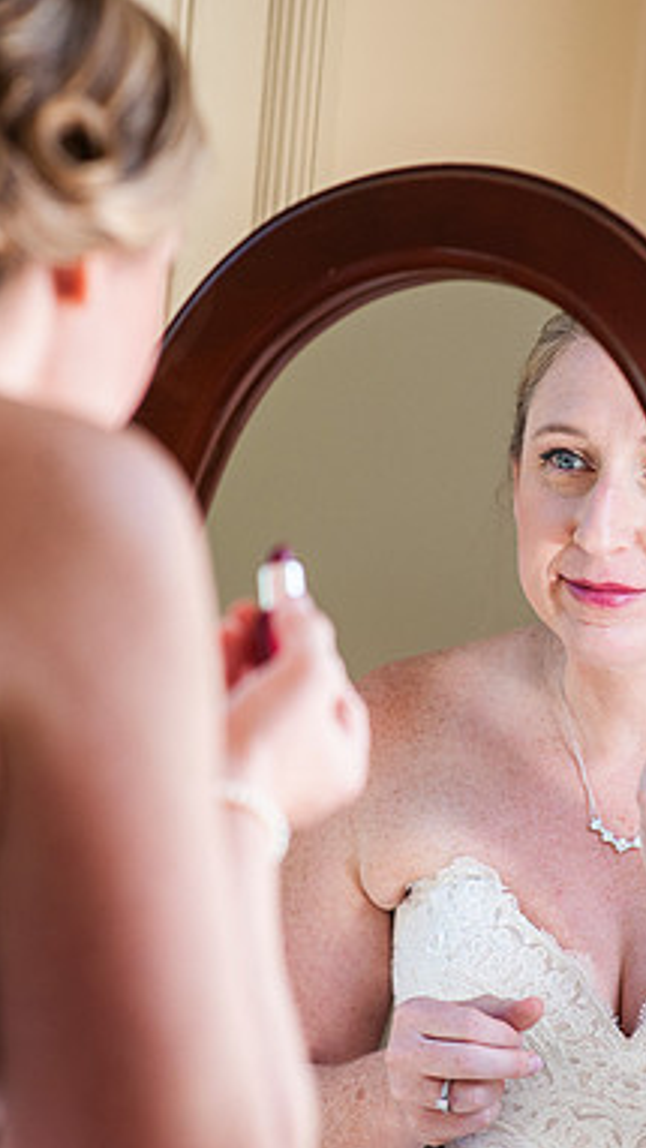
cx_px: 376
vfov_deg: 15.9
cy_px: 577
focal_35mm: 135
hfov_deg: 9.0
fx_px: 4109
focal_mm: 85
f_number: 2.8
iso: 640
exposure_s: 1/800
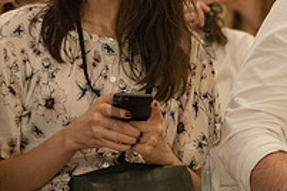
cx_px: 391
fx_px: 1841
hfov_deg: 8.8
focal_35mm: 231
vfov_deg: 5.9
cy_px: 105
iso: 4000
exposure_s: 1/200
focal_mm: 80
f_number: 2.8
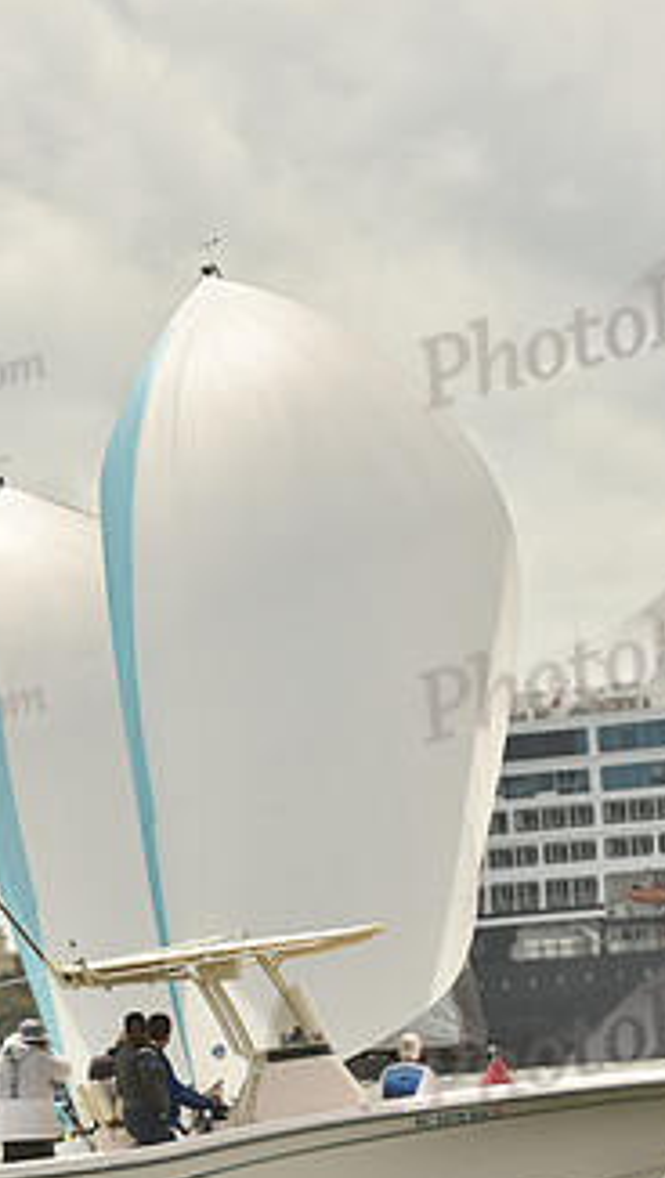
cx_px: 233
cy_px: 889
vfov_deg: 5.5
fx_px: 12225
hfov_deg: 3.1
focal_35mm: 391
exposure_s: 1/1250
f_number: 7.1
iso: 320
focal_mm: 210
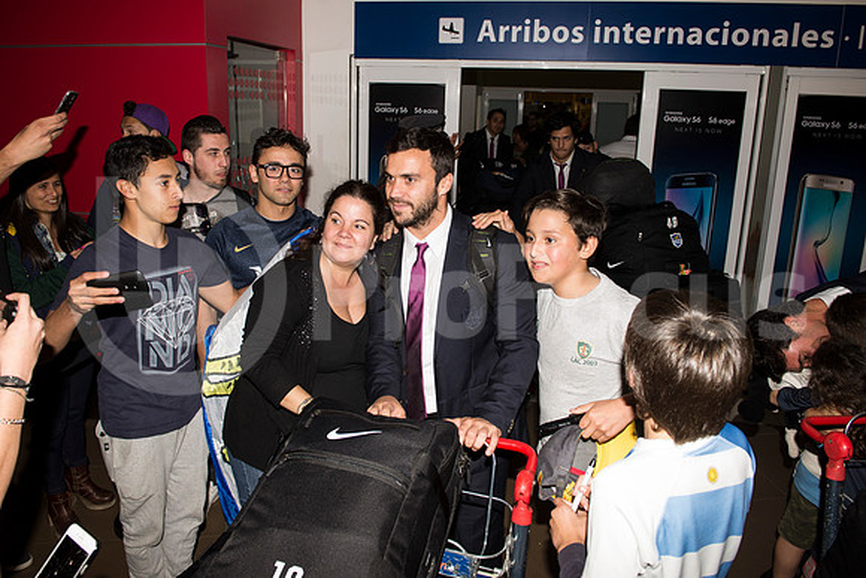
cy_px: 289
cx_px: 433
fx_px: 577
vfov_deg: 53.2
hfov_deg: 73.7
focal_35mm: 24
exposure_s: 1/160
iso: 500
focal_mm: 24
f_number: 5.6
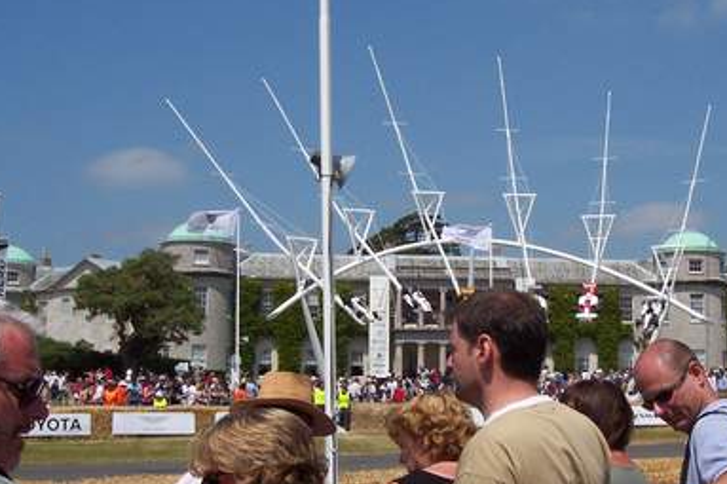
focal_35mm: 66
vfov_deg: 20.6
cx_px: 446
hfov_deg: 30.4
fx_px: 1332
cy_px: 201
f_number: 4.8
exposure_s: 1/1000
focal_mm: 8
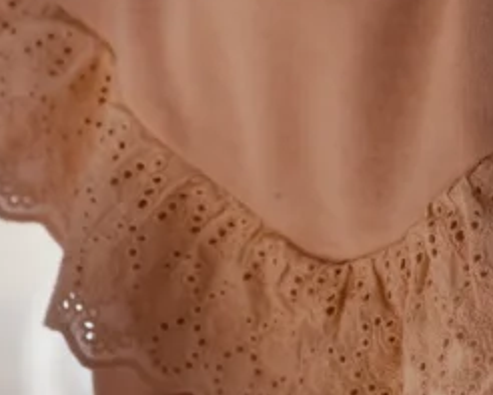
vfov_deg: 7.7
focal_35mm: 195
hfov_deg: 9.5
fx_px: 2846
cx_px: 826
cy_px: -244
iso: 160
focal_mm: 33
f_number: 3.6
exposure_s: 1/125
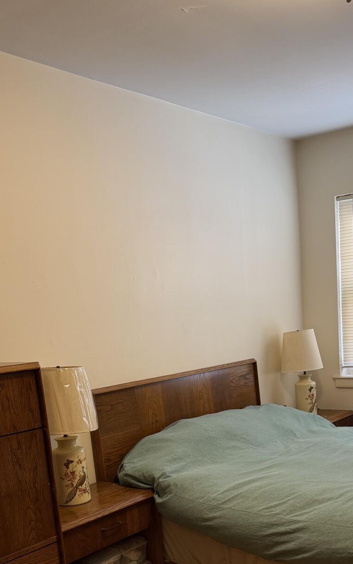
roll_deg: +4.6
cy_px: 446
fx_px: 646
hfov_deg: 30.5
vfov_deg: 45.0
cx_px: 214
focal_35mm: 42
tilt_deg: -11.0
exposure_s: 1/60
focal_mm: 6.76
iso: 160
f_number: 1.78
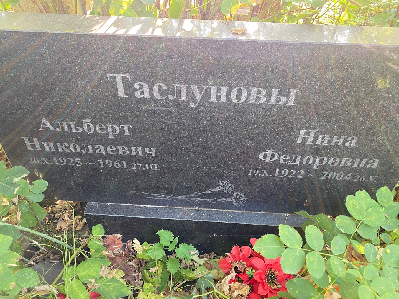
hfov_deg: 67.3
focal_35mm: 26
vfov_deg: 53.1
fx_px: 300
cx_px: 200
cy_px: 150
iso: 125
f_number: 1.8
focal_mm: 4.25
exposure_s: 1/60
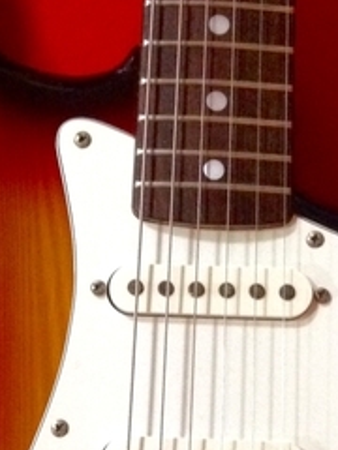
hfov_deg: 13.5
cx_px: 180
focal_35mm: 110
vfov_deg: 17.4
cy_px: 459
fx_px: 1432
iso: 500
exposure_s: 1/15
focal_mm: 4.12
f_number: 2.4
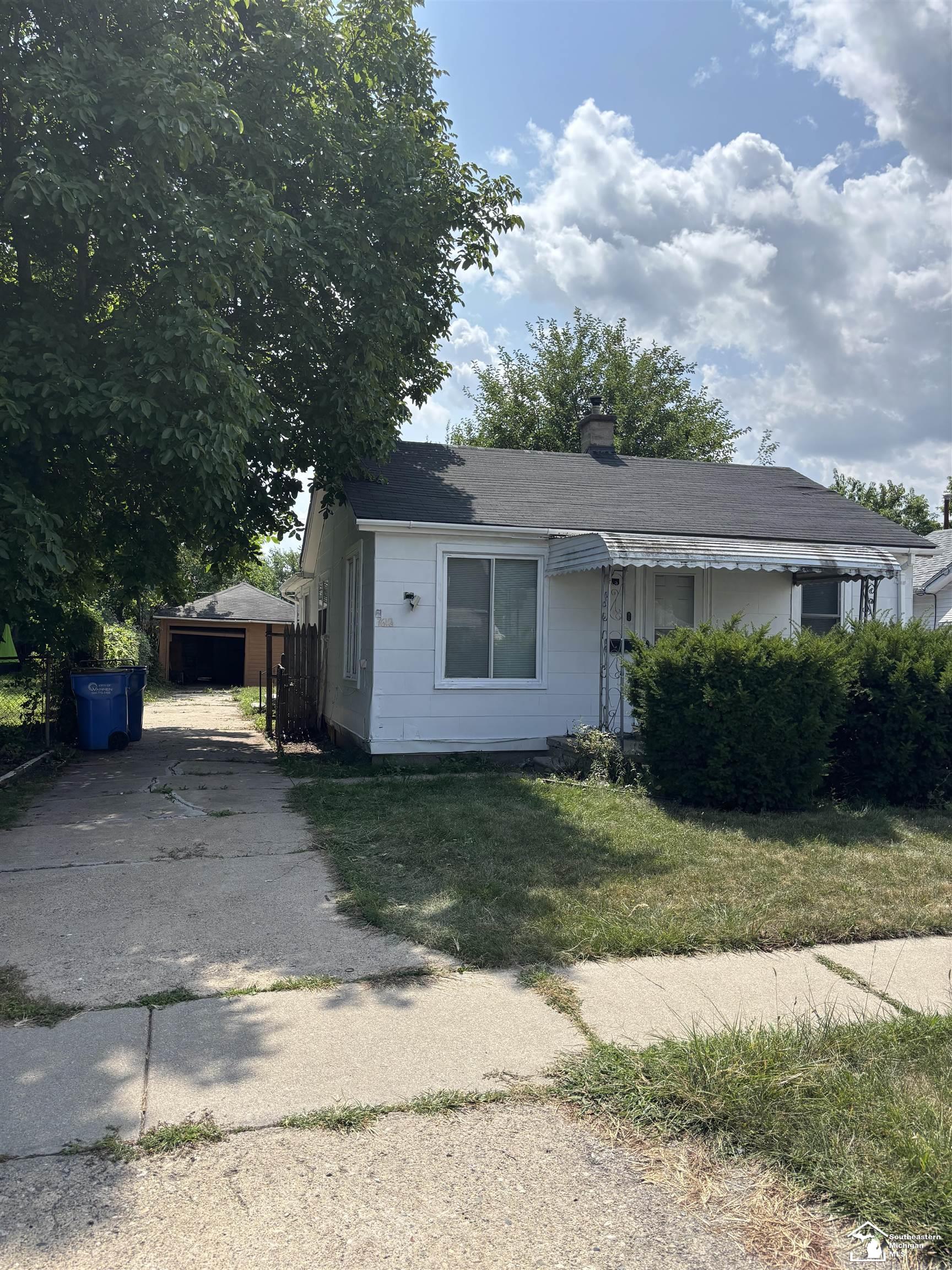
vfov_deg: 67.3
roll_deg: -2.0
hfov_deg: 53.1
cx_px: 476
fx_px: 953
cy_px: 635
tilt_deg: +0.9
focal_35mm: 26
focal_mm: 5.96
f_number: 1.6
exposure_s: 1/4082
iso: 50
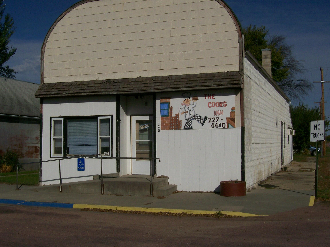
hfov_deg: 42.1
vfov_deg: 32.2
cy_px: 124
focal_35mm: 45
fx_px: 429
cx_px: 165
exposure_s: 1/1401
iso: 80
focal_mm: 7.6
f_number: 5.4
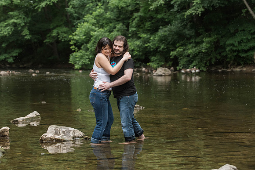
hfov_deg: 22.2
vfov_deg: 14.9
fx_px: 650
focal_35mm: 92
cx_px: 128
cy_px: 83
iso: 1600
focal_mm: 86
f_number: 4
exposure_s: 1/250
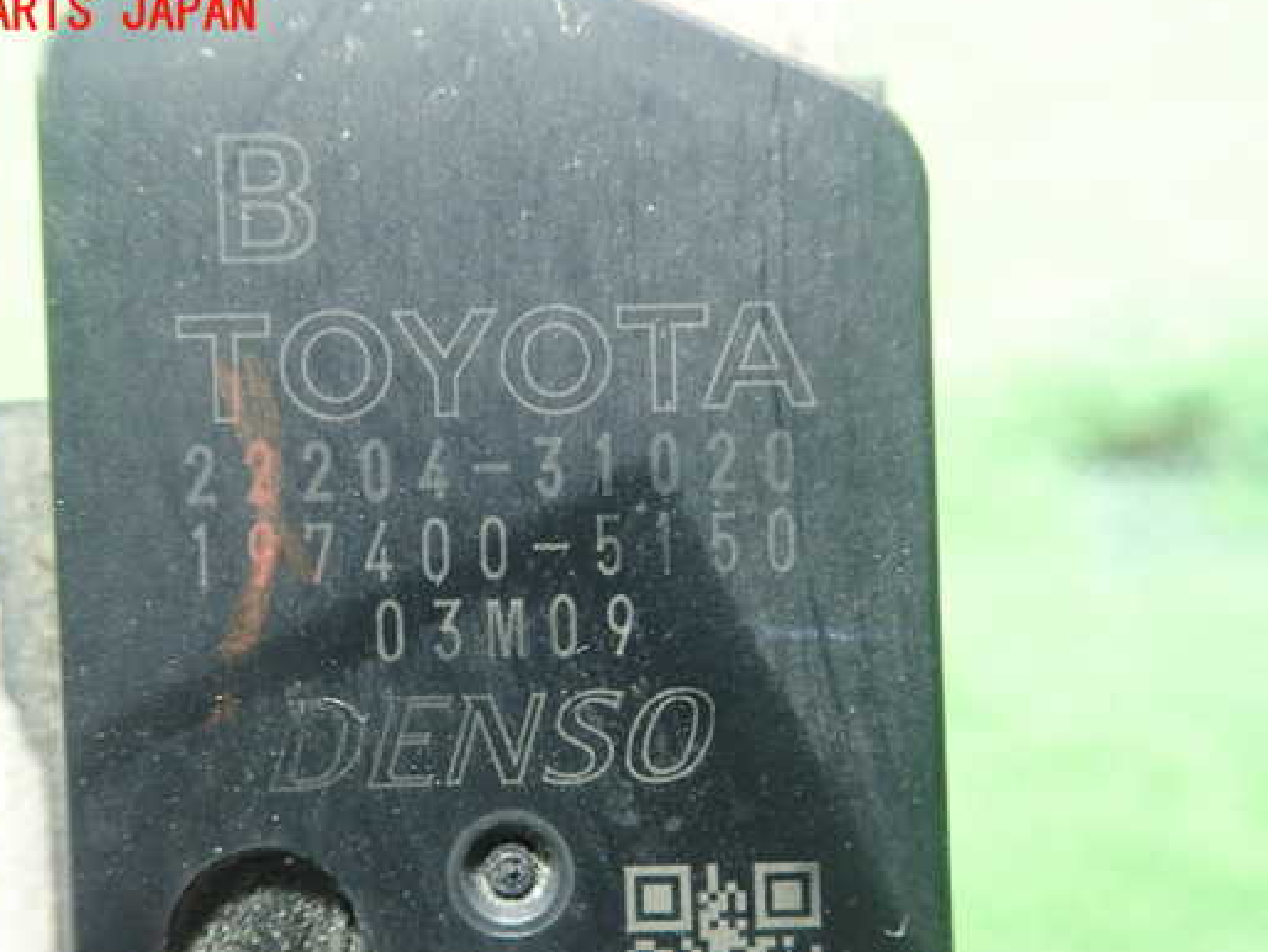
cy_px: 538
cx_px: 548
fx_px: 1283
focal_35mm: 35
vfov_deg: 40.7
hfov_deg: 52.4
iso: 800
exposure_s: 1/30
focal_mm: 5.5
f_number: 2.3
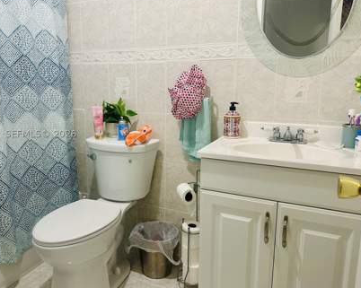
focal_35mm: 28
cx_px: 159
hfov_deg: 62.1
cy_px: 134
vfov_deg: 51.4
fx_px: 299
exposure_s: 1/60
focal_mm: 6.86
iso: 200
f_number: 1.78
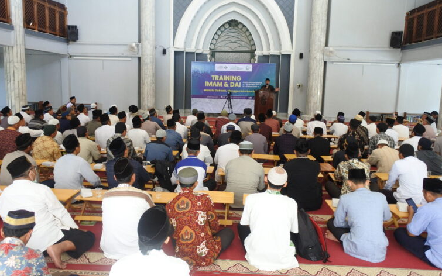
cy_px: 128
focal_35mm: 28
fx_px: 337
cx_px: 221
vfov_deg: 44.5
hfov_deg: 66.5
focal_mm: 10
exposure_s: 1/80
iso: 800
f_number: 3.5
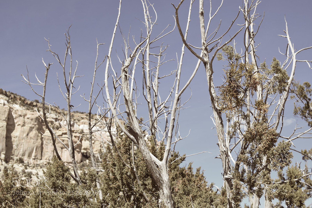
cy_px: 104
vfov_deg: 25.7
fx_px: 455
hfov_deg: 37.9
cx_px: 156
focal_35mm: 52
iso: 200
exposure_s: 1/400
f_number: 10
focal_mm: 35
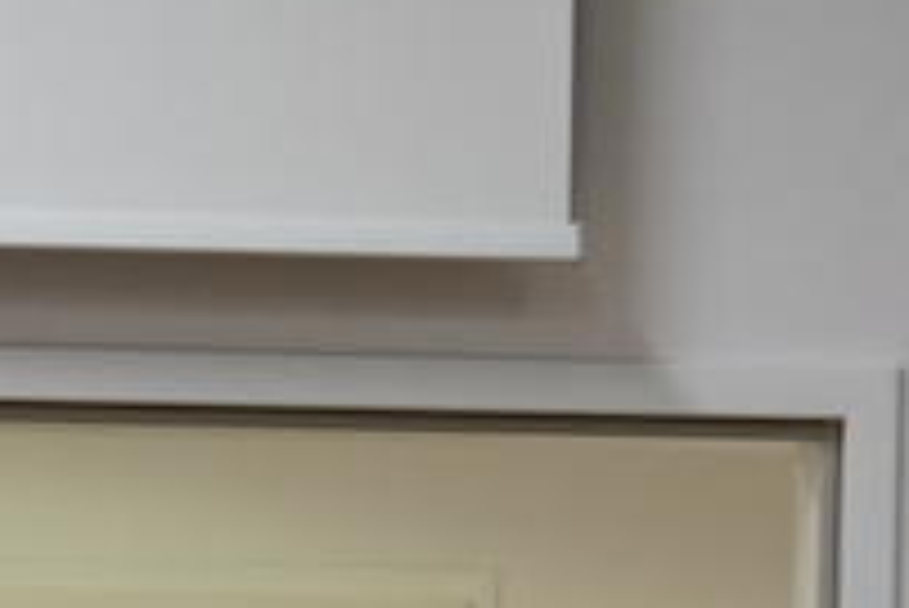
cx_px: 230
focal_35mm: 346
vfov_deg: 3.9
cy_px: 1259
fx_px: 8742
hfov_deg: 5.9
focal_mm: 70
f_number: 5.6
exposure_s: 1/80
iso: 2000
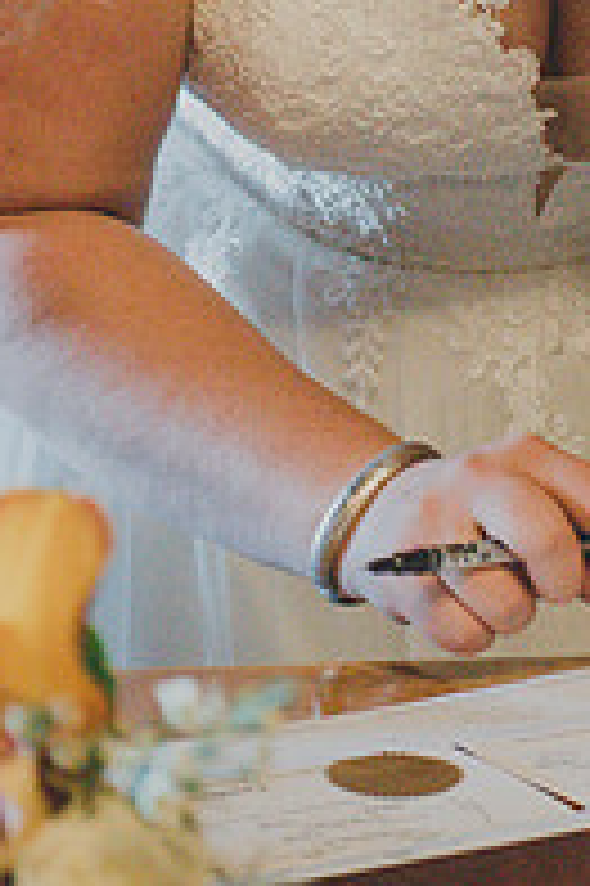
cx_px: 626
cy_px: -31
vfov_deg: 6.6
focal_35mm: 309
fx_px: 7609
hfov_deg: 4.4
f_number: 4.8
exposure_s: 1/125
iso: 10000
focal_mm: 90
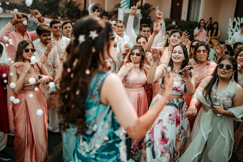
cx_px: 122
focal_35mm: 35
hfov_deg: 54.4
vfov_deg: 37.9
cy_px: 81
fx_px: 236
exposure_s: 1/1000
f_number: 1.4
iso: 80
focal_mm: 35
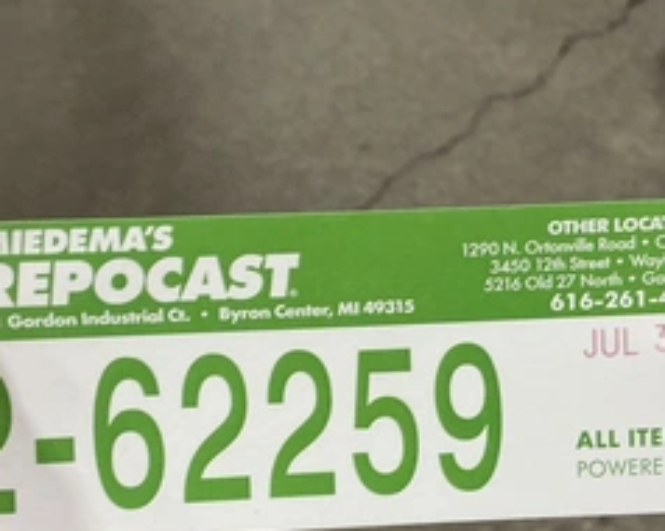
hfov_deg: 40.3
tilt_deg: -57.5
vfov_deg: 32.4
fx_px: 905
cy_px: 363
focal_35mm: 46
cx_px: 369
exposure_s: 1/60
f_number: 1.8
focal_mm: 3
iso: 200
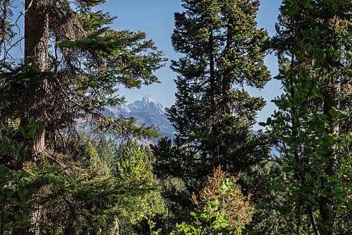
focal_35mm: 120
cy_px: 133
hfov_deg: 17.0
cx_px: 160
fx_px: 1174
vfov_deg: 11.4
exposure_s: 1/200
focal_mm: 105
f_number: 16
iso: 400
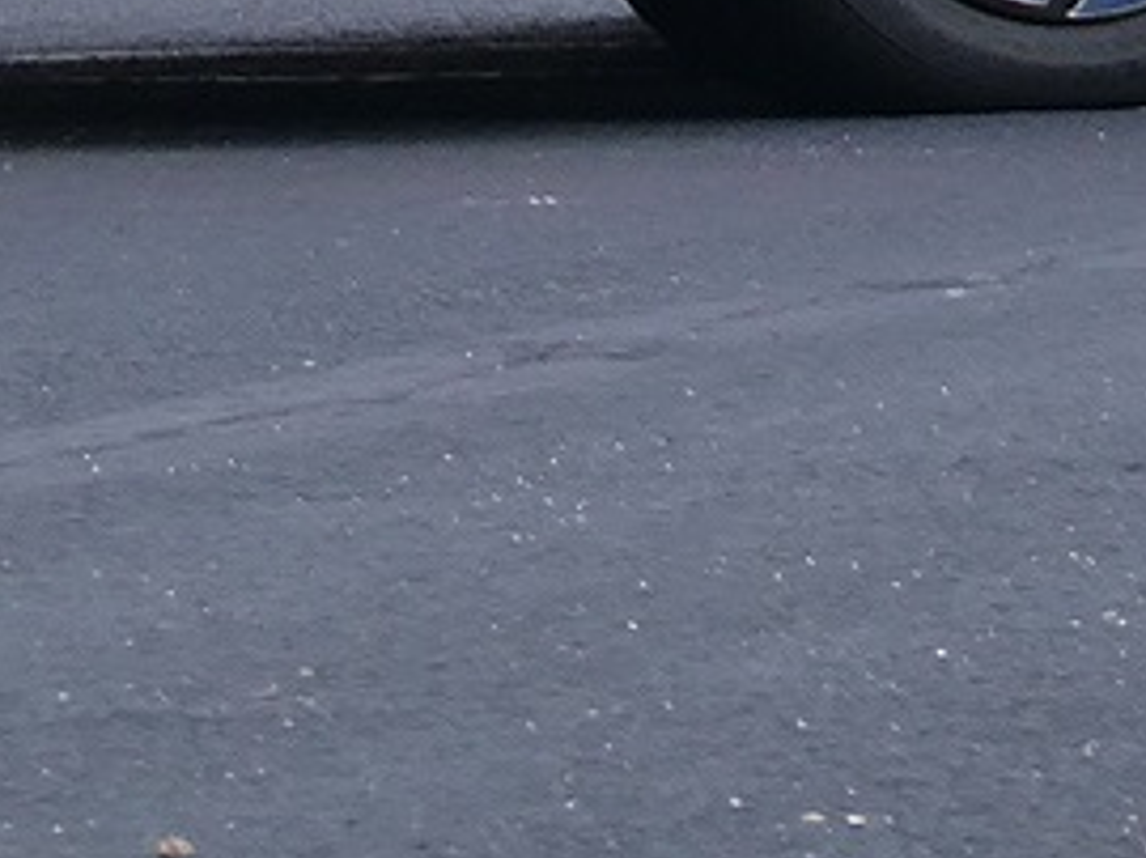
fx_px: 18258
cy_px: -807
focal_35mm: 552
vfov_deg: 2.7
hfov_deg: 3.6
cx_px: 705
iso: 80
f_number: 5.2
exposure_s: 1/125
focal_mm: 22.3
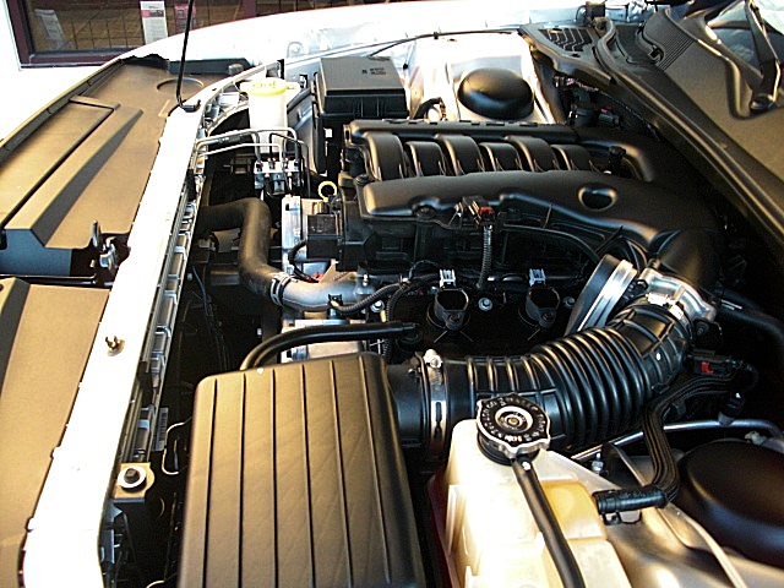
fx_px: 815
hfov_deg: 51.4
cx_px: 392
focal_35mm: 36
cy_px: 294
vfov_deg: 39.7
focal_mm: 6.3
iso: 400
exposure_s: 1/100
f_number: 2.8
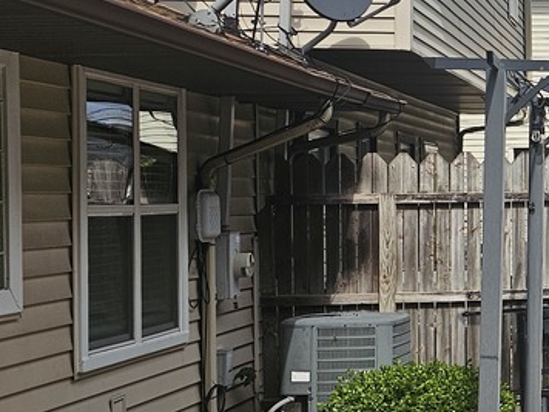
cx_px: 874
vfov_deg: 15.9
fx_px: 1475
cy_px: 159
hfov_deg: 18.2
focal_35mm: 93
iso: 10
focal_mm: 6.3
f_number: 1.7
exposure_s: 1/1179
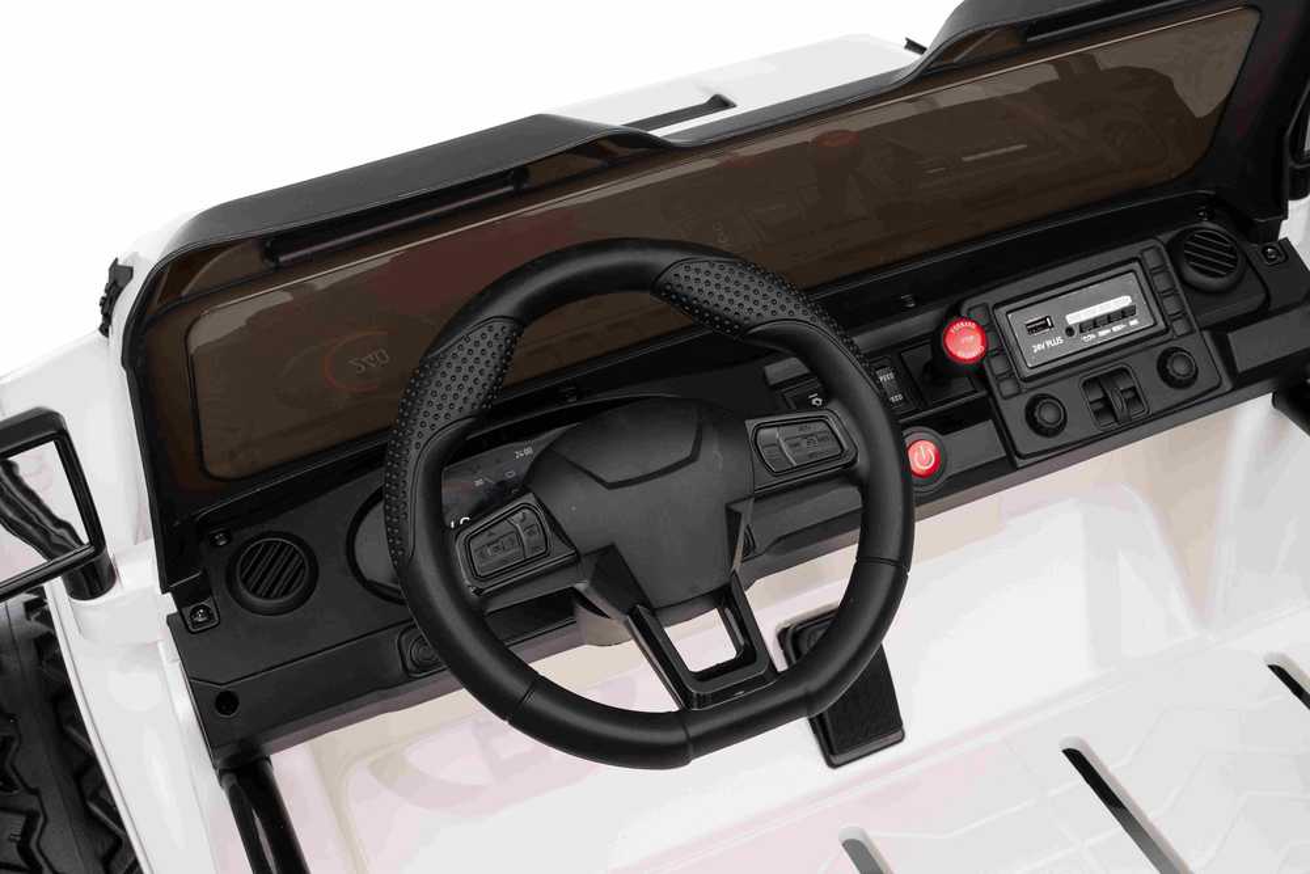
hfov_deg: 40.3
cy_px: 437
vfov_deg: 27.5
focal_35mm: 49
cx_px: 655
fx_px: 1783
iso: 200
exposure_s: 1/50
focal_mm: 49
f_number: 20
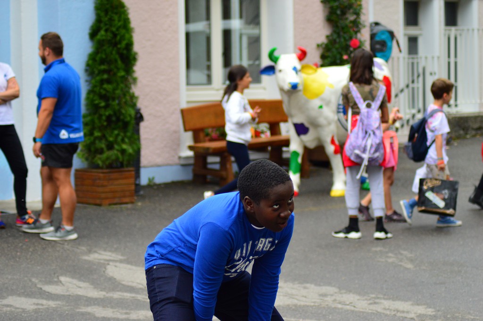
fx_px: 1649
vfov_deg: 11.1
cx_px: 242
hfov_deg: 16.7
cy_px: 160
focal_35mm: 123
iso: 800
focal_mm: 82
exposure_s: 1/1000
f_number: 4
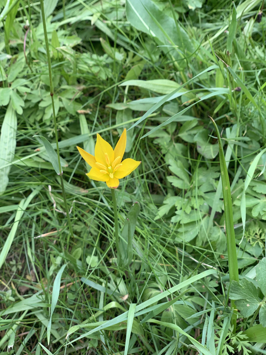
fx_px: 533
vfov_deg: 36.8
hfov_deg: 28.0
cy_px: 178
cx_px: 133
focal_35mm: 52
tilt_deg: -59.7
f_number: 2.4
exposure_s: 1/122
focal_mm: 6
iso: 16
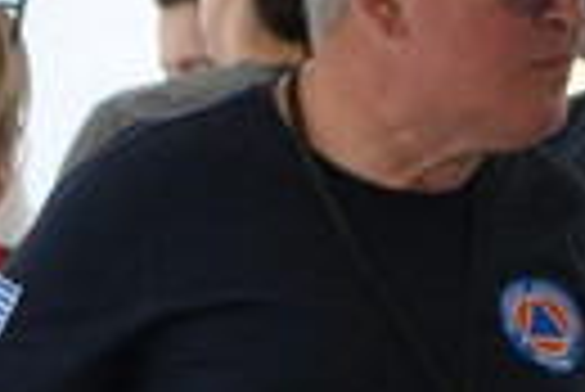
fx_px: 12575
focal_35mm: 773
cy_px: 223
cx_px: 135
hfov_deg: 2.7
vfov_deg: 1.8
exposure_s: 1/160
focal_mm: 105
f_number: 4
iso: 250
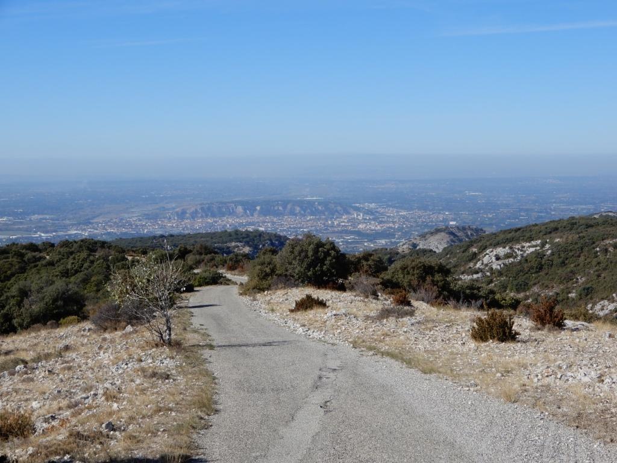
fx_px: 1016
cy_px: 232
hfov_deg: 33.8
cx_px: 308
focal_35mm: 57
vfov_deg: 25.7
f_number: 4.5
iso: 80
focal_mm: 10.2
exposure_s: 1/800
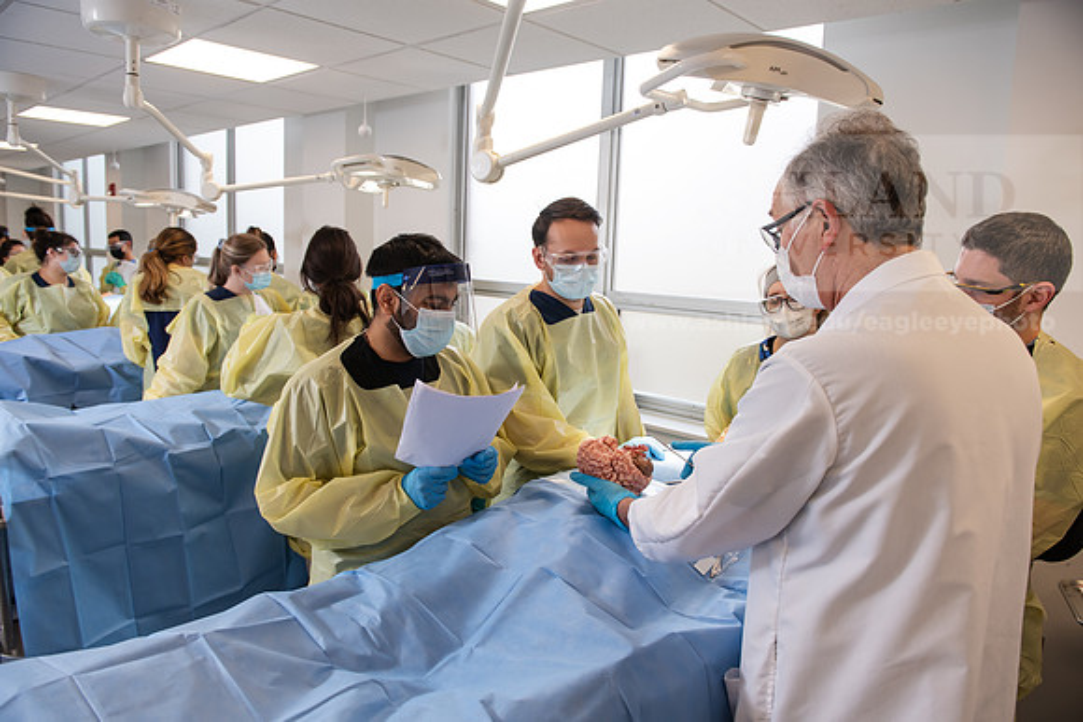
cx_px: 542
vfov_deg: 53.2
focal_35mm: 24
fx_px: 722
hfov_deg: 73.7
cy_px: 361
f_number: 4.5
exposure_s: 1/200
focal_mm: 24
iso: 500
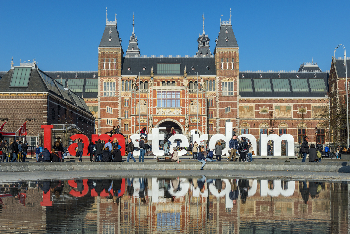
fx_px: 467
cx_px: 175
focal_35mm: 48
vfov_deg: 28.1
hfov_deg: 41.1
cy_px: 117
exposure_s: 1/640
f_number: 9
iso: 200
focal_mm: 48
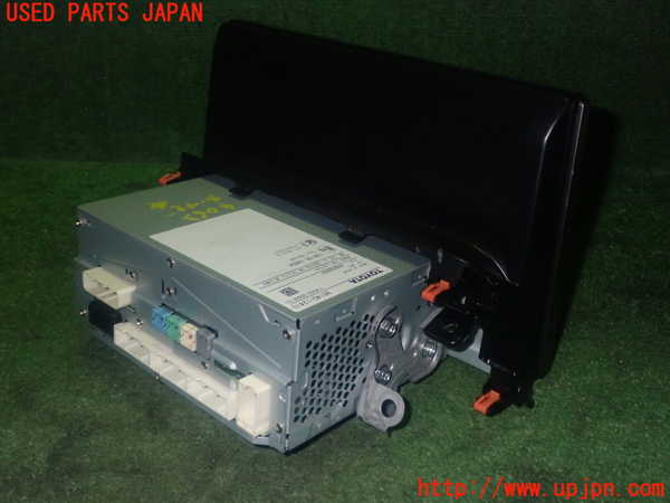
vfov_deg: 35.1
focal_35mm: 41
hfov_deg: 45.8
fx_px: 794
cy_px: 252
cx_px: 335
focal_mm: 7.31
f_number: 8
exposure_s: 1/40
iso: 800
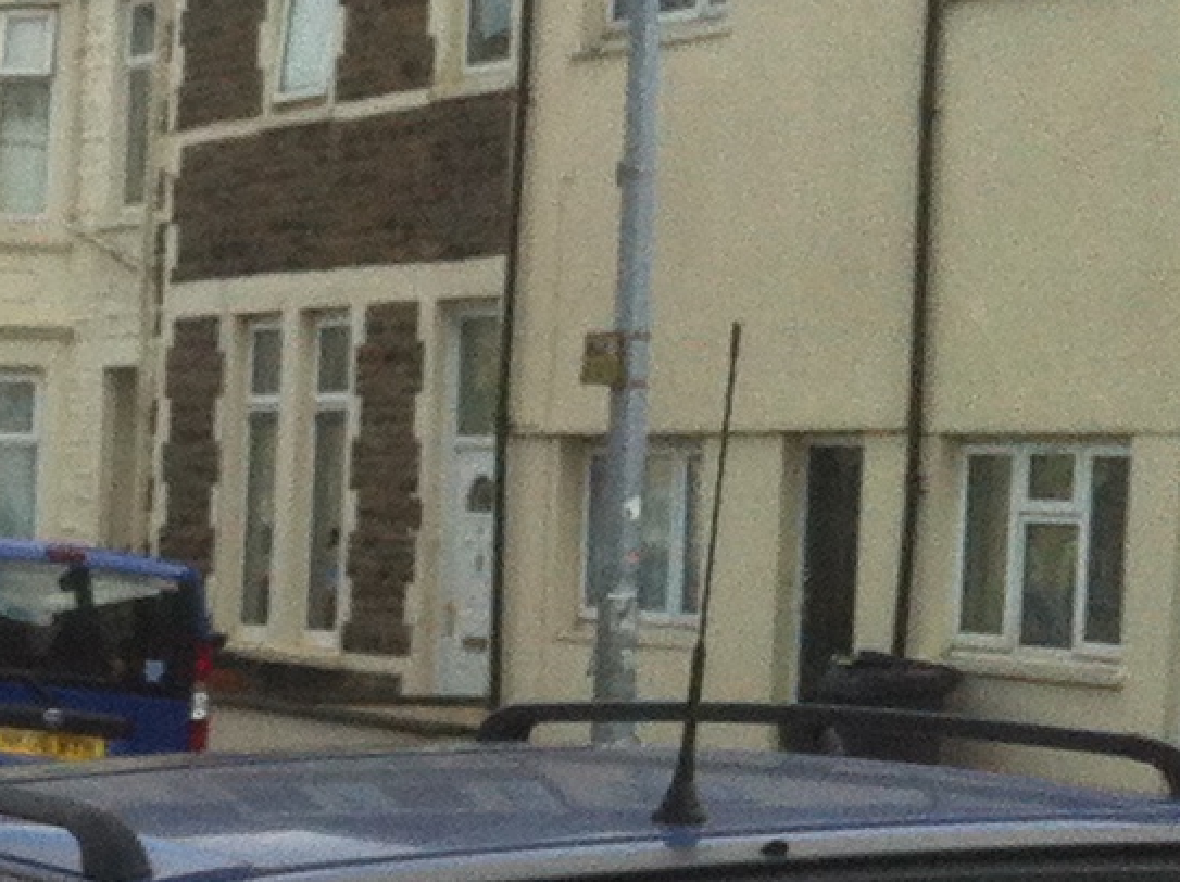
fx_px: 5686
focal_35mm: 167
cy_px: 795
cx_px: -1447
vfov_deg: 8.8
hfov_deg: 10.5
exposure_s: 1/736
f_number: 2.8
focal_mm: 3.85
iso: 80
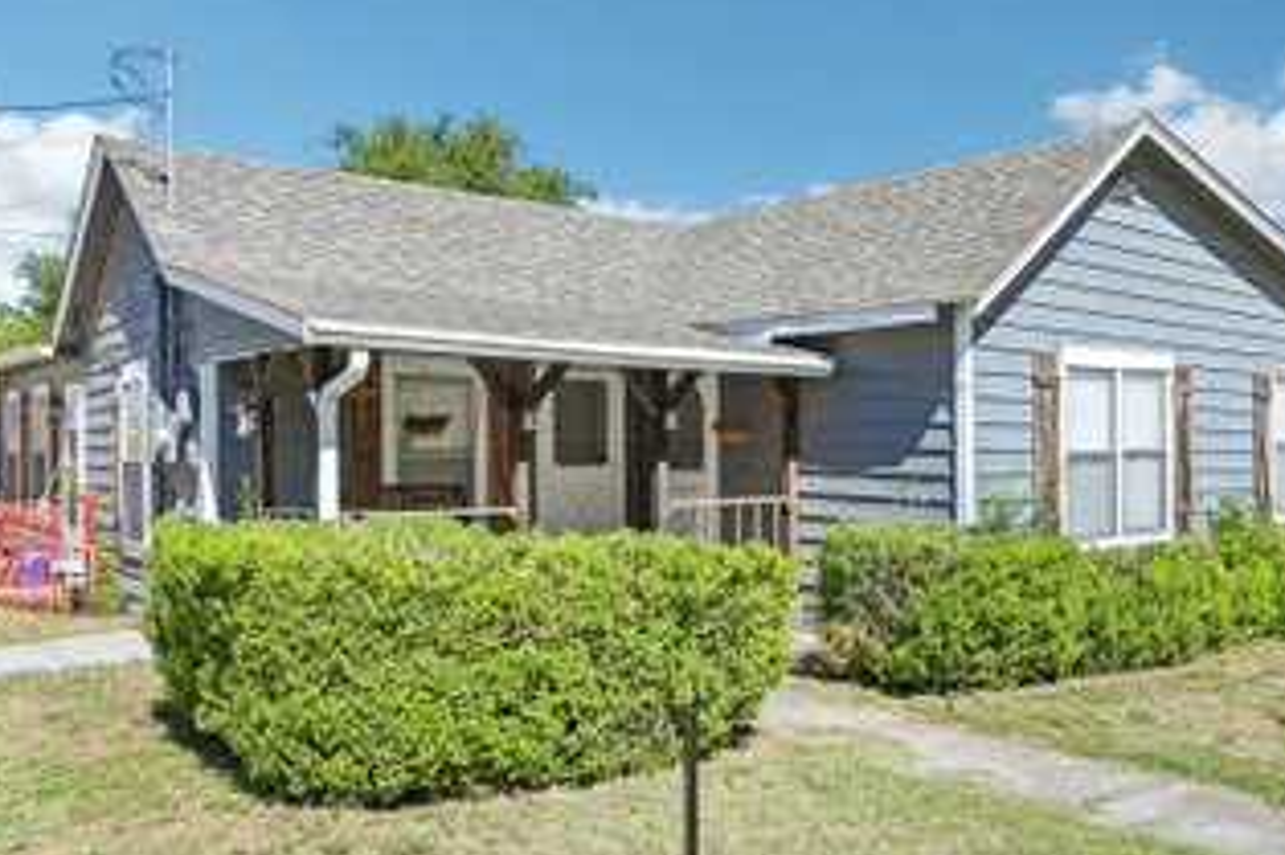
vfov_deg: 42.2
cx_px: 761
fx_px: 1106
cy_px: 472
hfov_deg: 59.9
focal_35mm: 31
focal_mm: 19
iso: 400
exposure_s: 1/1000
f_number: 8
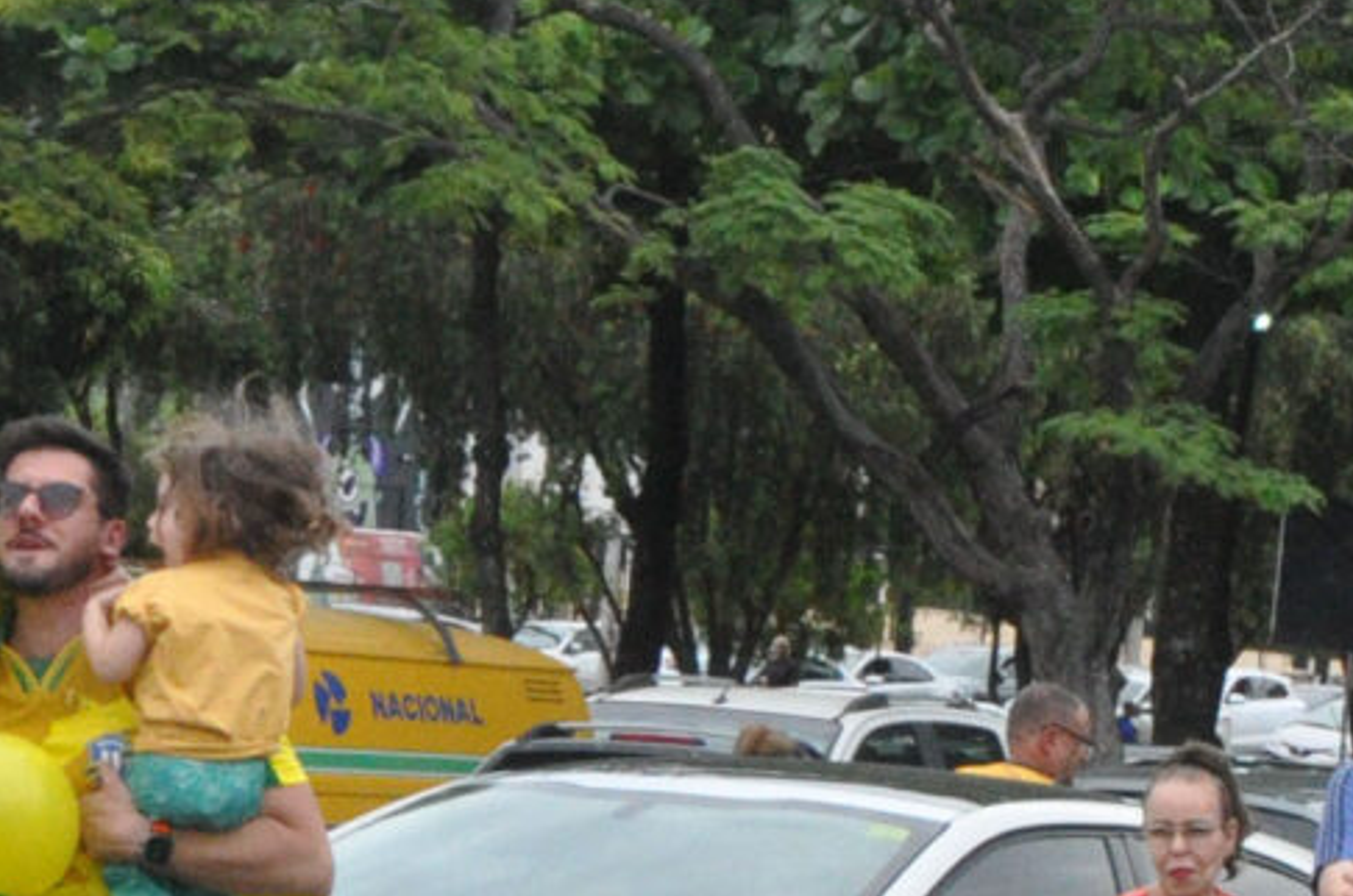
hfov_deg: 11.3
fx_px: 6527
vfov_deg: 7.5
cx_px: 2158
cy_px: 1795
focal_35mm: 174
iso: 1600
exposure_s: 1/640
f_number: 13
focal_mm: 22
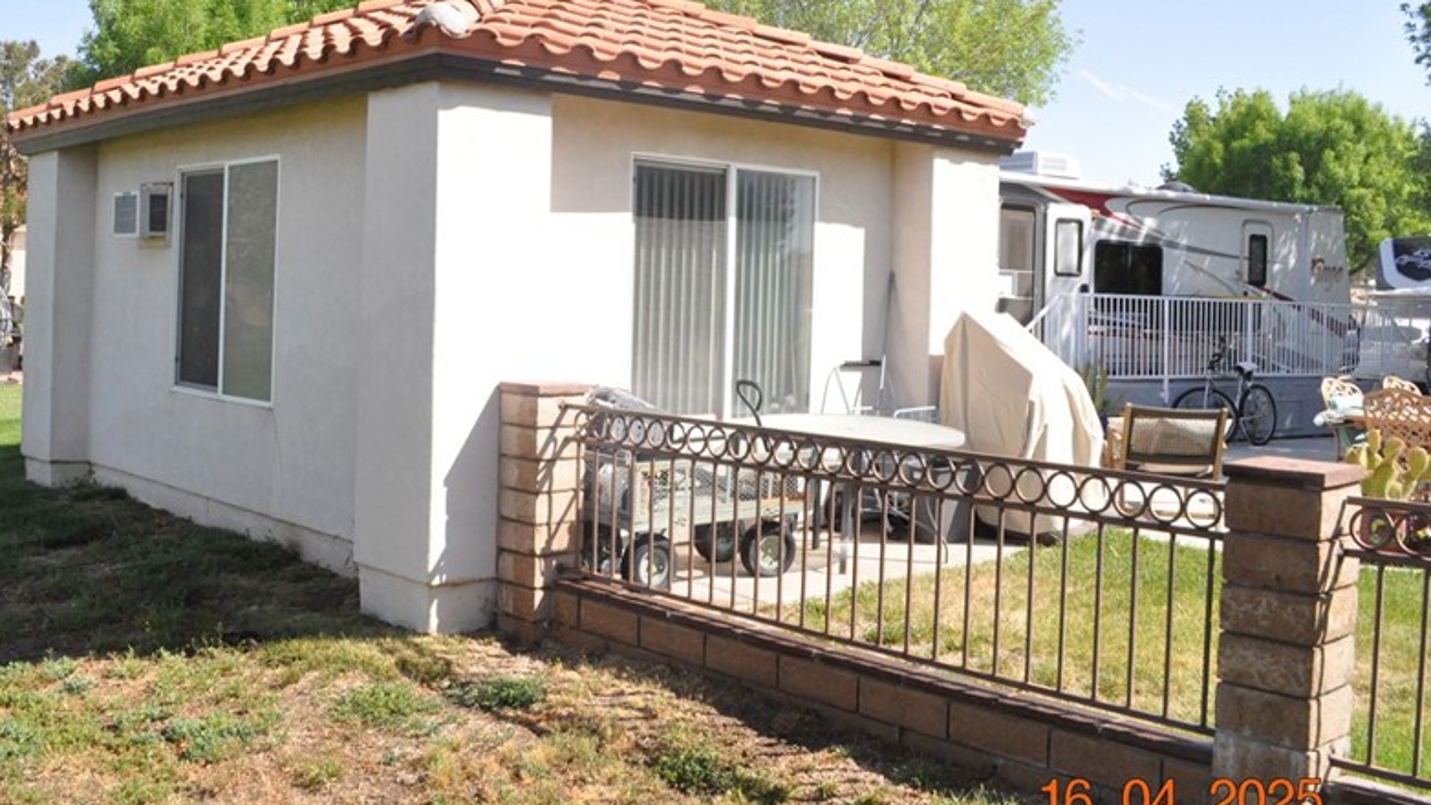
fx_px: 1404
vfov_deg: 31.8
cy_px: 273
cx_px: 564
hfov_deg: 53.6
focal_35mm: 37
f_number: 7.1
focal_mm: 18
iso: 2500
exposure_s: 1/4000
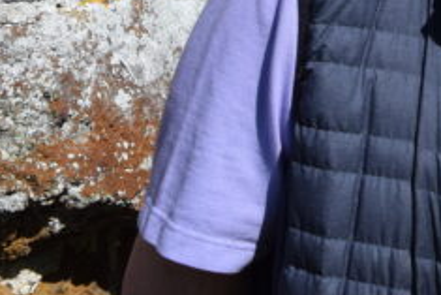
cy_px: -324
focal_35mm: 137
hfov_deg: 13.0
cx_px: 886
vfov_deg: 9.3
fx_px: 1681
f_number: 10
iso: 200
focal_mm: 21
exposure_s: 1/400
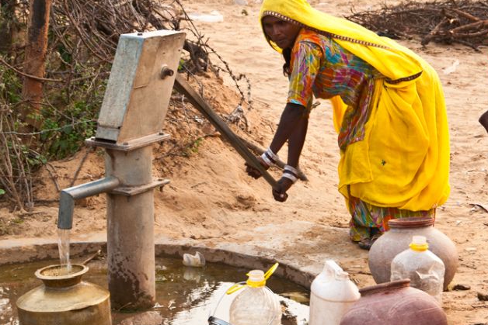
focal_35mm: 129
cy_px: 122
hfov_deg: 15.8
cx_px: 378
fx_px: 1748
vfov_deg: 10.6
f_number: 5
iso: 200
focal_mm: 45
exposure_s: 1/125
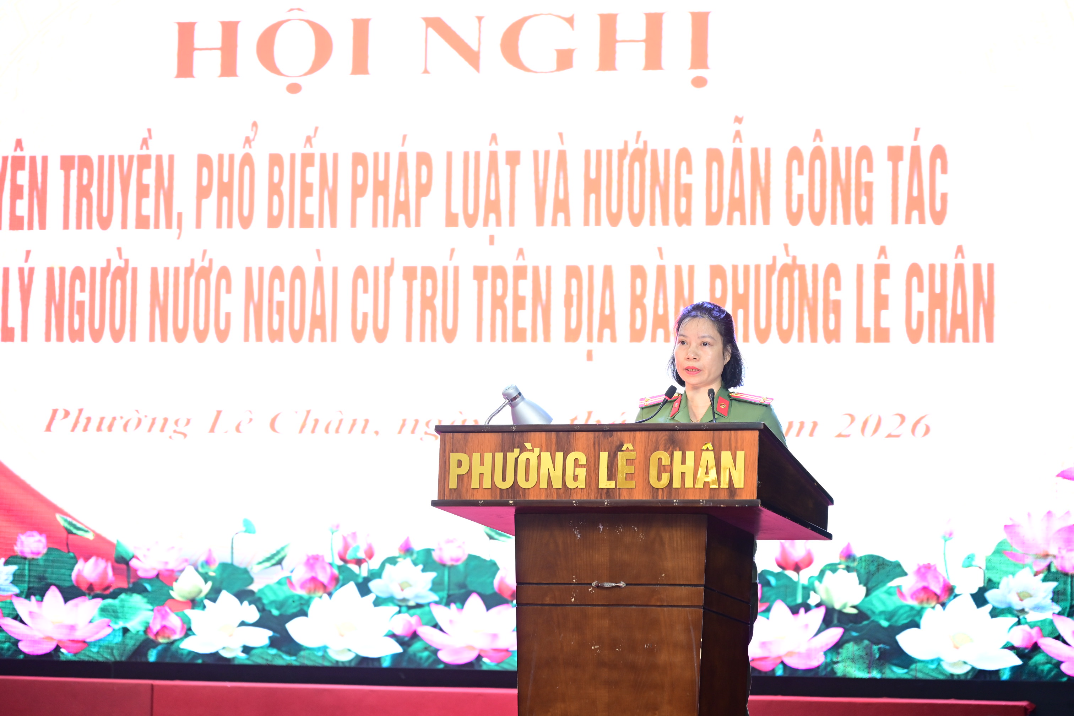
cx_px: 537
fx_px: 2953
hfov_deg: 20.6
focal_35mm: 99
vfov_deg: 13.8
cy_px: 358
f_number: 4
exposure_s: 1/60
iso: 1250
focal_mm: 99
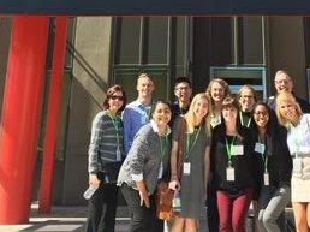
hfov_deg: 32.0
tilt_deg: +19.3
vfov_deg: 23.2
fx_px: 537
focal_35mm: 60
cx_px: 201
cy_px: -9
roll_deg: -0.4
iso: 32
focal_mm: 4.15
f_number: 2.2
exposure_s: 1/807
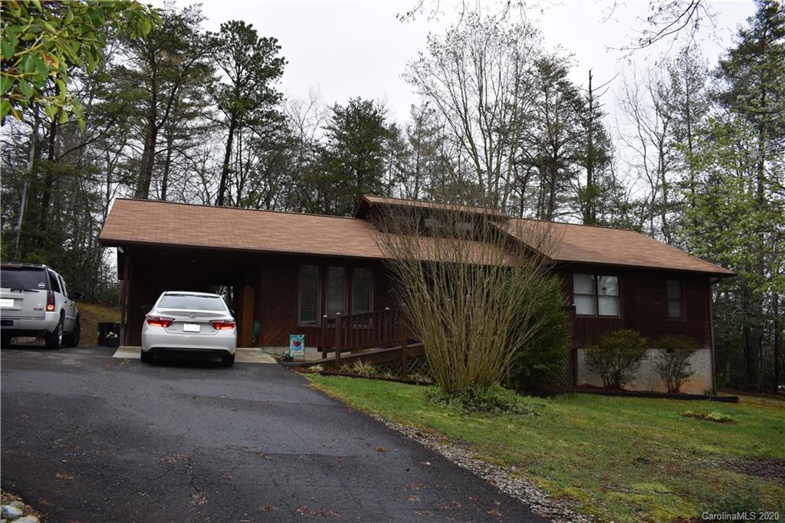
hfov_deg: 67.4
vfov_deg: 47.9
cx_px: 392
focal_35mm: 27
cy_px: 262
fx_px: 589
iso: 160
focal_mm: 18
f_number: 5.6
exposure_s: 1/125
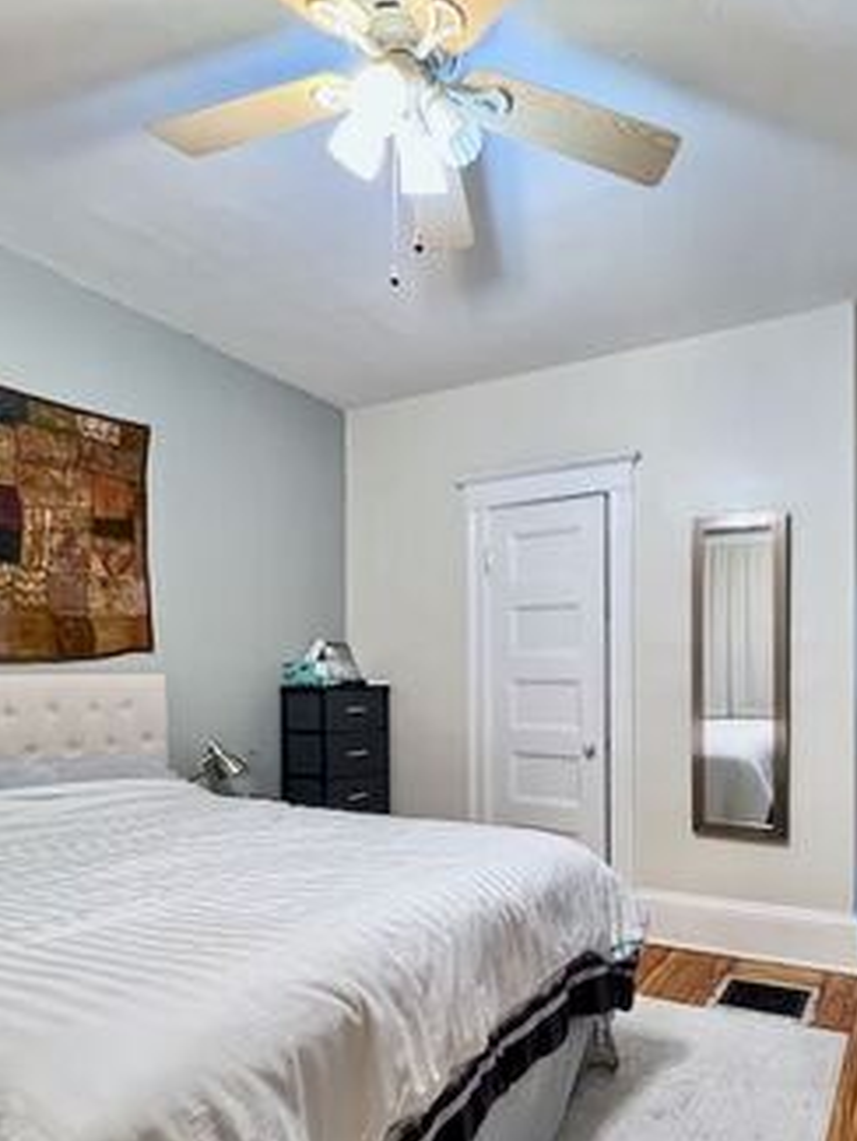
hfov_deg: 63.6
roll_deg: +0.8
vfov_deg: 80.9
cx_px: 599
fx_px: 660
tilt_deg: +0.0
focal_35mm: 20
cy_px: 678
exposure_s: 1/60
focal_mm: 1.57
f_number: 1.8
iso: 200
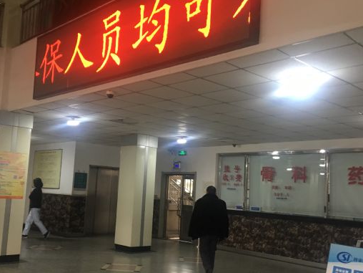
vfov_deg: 35.9
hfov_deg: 46.8
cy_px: 152
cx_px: 168
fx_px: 419
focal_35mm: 40
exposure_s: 1/33
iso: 125
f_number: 2.2
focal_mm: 4.15
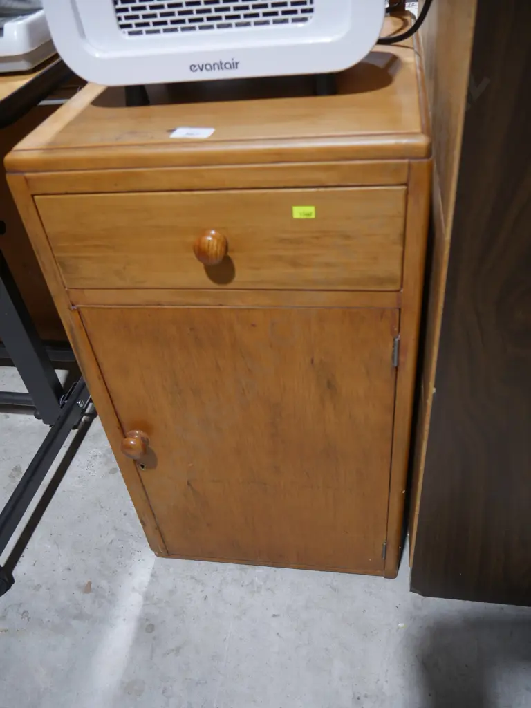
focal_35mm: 28
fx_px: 573
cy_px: 354
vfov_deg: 63.4
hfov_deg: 49.7
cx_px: 266
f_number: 3.5
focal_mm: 14
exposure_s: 1/60
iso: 320
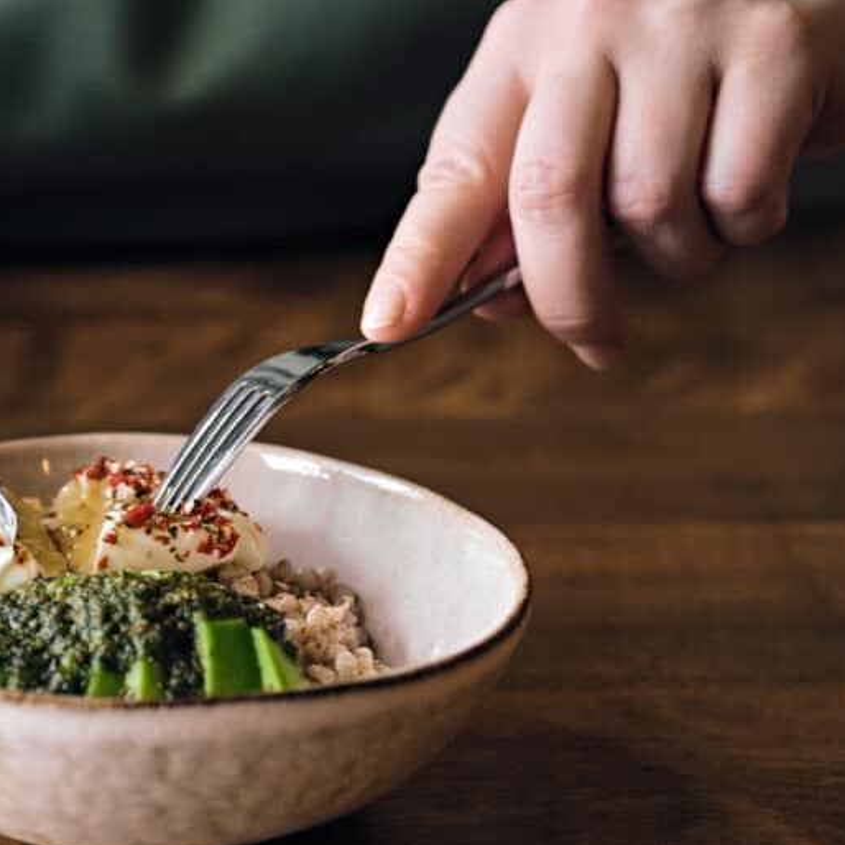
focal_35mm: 127
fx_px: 3507
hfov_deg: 13.6
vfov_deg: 13.7
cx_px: 128
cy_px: 376
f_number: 2.8
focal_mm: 50
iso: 500
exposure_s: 1/160
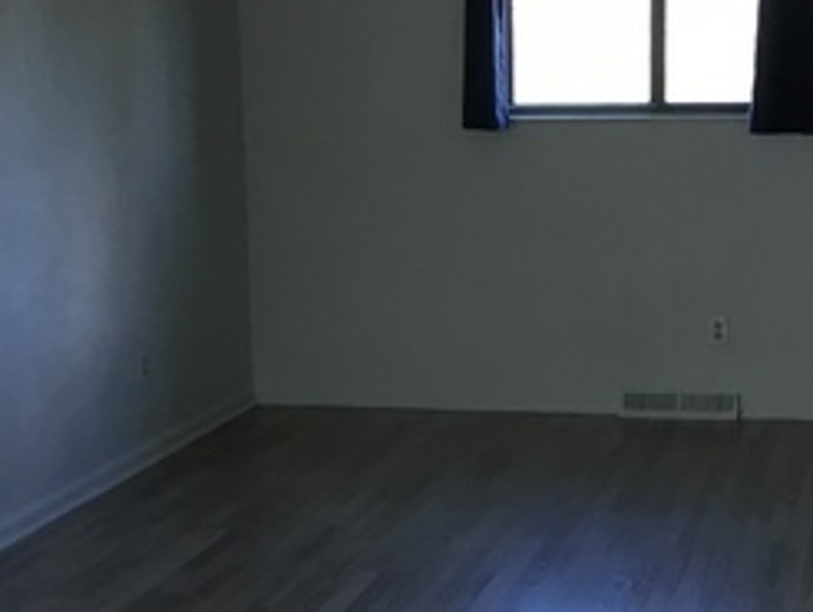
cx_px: 484
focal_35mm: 84
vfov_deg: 17.6
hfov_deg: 23.2
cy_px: 410
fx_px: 1975
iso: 64
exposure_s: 1/30
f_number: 2.4
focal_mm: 3.3
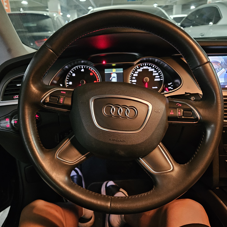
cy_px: 113
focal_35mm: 28
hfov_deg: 57.2
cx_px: 106
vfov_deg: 57.3
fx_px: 208
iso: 1250
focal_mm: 5.4
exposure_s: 1/25.5
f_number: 1.8
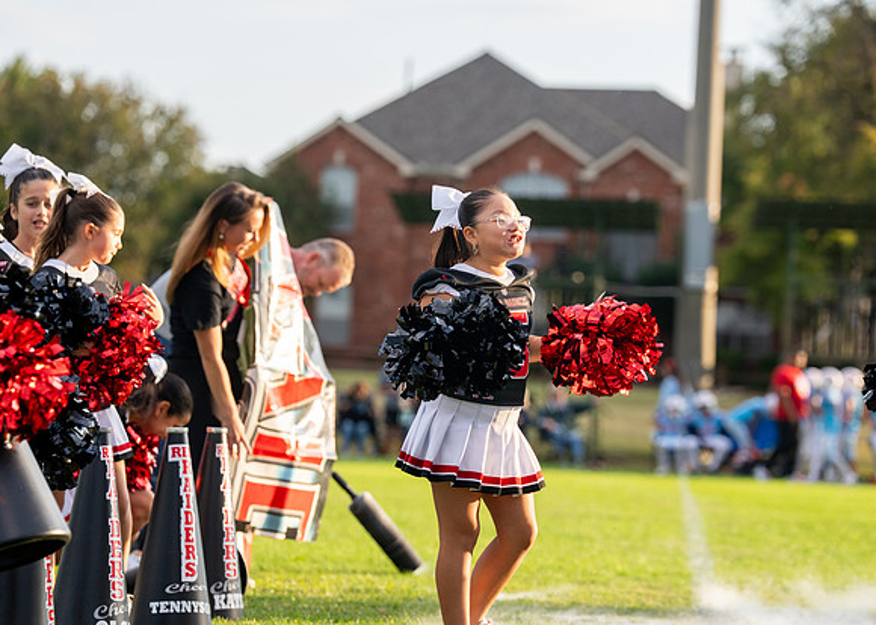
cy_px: 308
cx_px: 460
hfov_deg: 12.5
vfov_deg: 9.0
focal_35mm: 160
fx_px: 3984
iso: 400
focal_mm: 150
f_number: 4
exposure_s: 1/1000
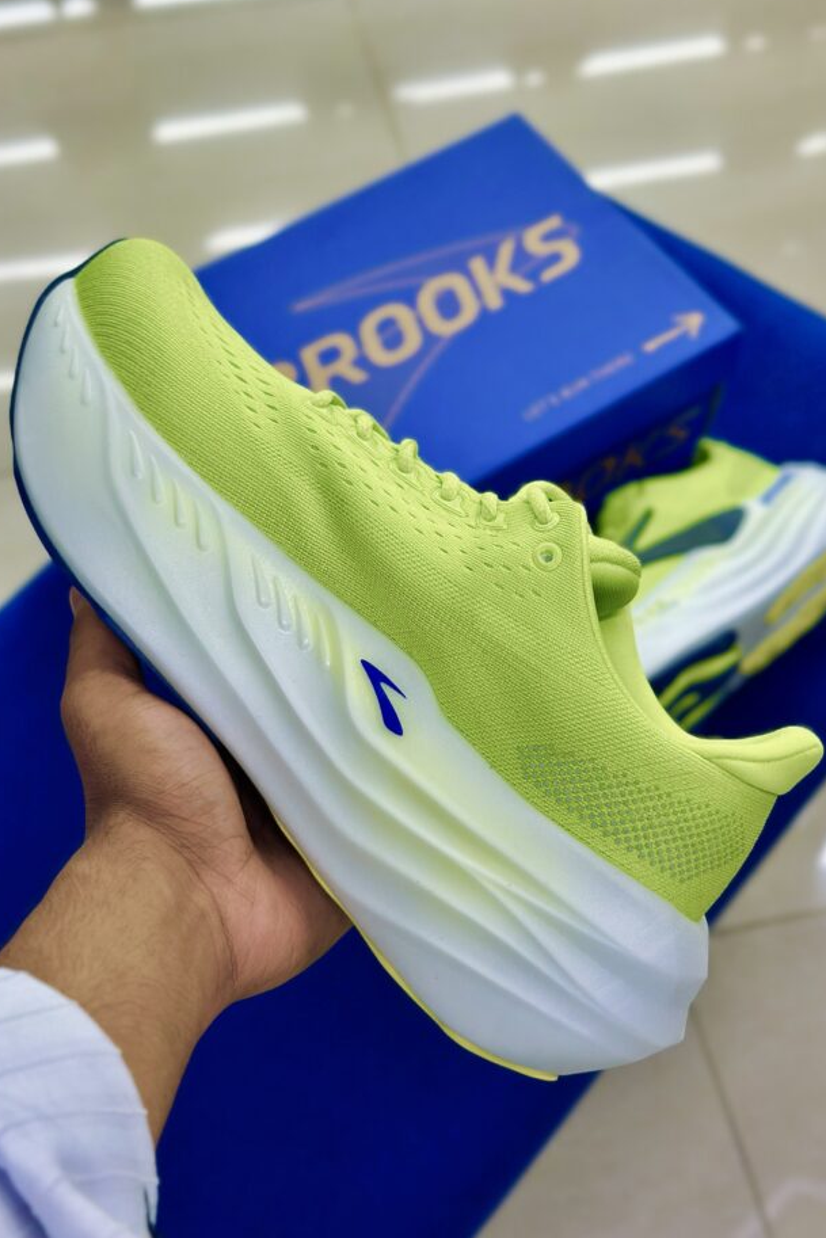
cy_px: 612
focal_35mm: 51
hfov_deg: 26.5
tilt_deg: -57.8
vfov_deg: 38.9
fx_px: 1754
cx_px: 392
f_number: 1.78
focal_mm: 6.86
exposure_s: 1/126
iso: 64
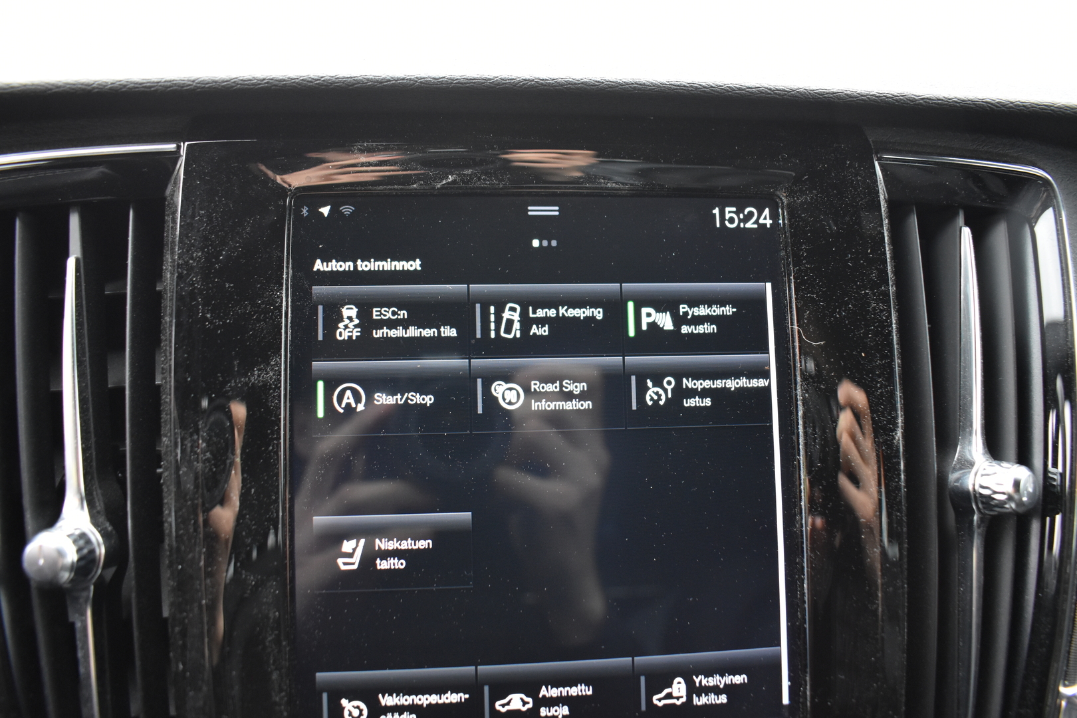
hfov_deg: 67.4
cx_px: 538
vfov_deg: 47.9
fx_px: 808
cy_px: 359
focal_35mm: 27
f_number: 4
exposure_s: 1/125
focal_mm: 18
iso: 1800
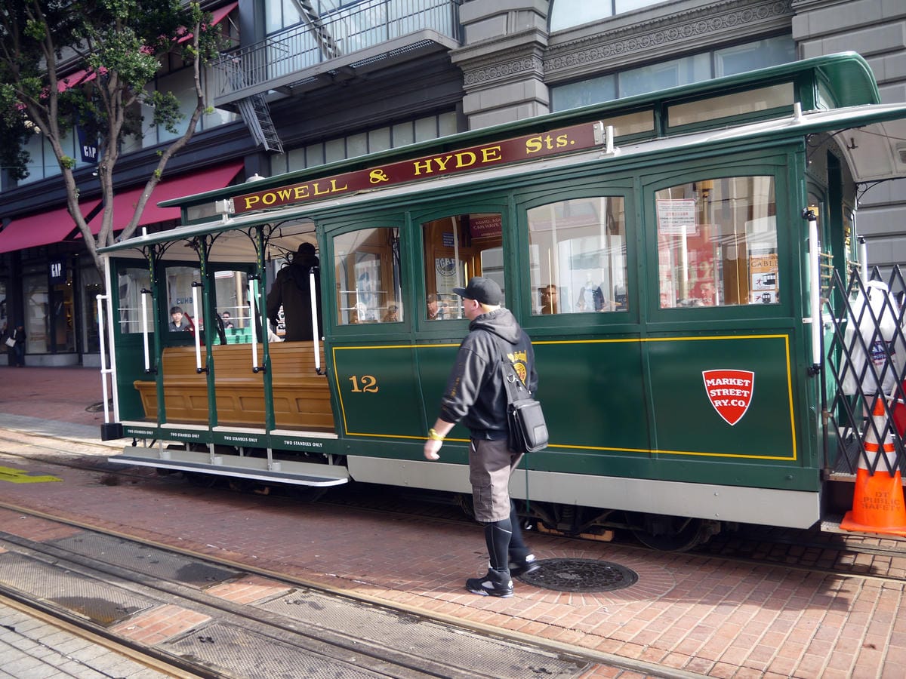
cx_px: 453
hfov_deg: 63.4
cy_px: 340
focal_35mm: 28
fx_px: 733
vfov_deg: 49.7
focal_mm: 14
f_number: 3.5
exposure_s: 1/100
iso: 160
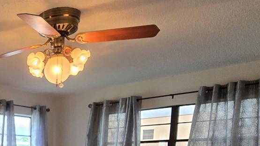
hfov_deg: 39.6
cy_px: 199
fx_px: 283
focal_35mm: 41
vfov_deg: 24.6
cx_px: -31
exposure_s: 1/120
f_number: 2.2
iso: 80
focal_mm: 2.2
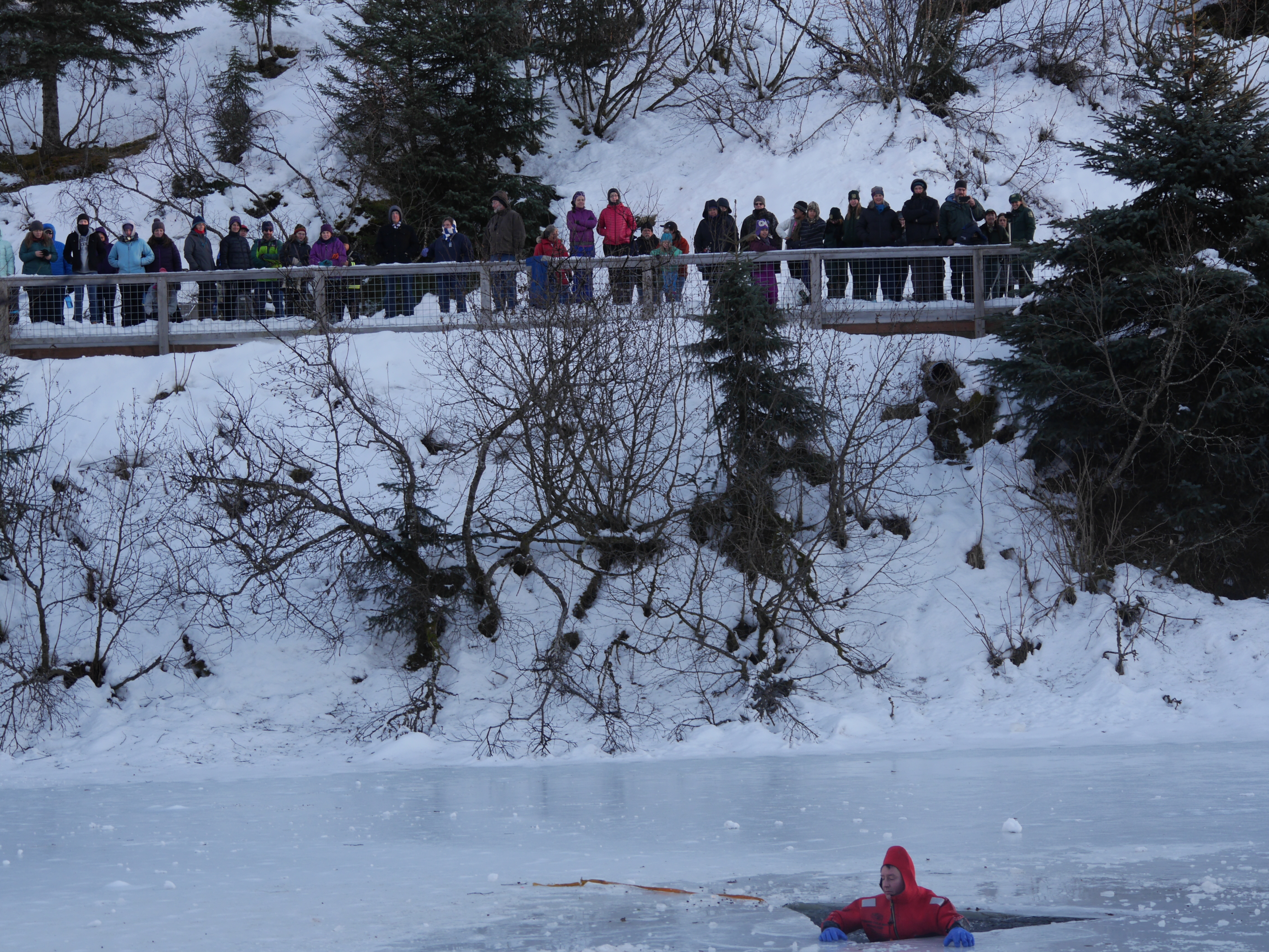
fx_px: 2933
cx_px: 634
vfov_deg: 18.4
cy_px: 476
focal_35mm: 80
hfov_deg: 24.4
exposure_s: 1/100
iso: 200
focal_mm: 40
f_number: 4.7
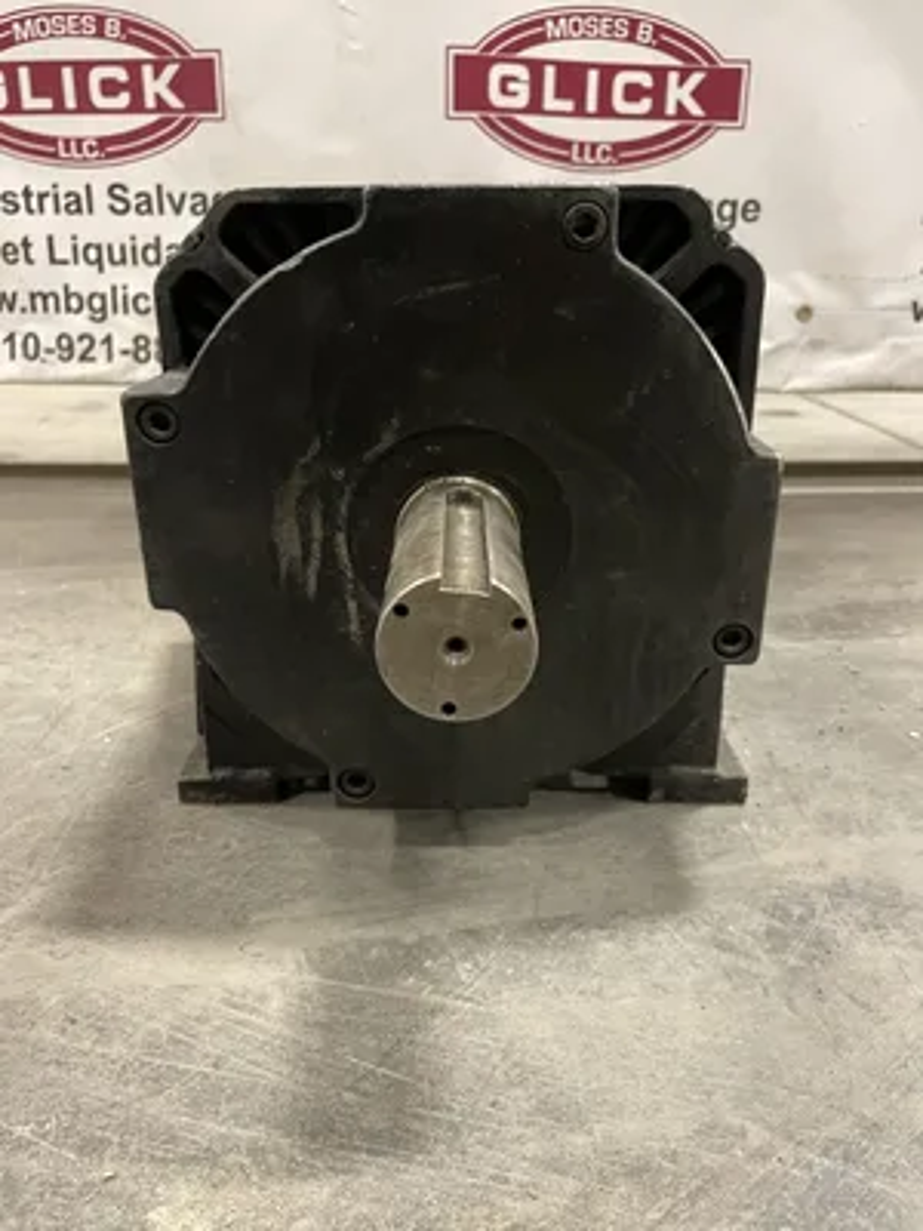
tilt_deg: -19.8
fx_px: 924
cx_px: 462
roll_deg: -0.6
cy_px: 616
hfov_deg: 53.1
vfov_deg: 67.3
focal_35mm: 26
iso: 500
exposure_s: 1/40
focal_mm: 4.2
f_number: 1.6
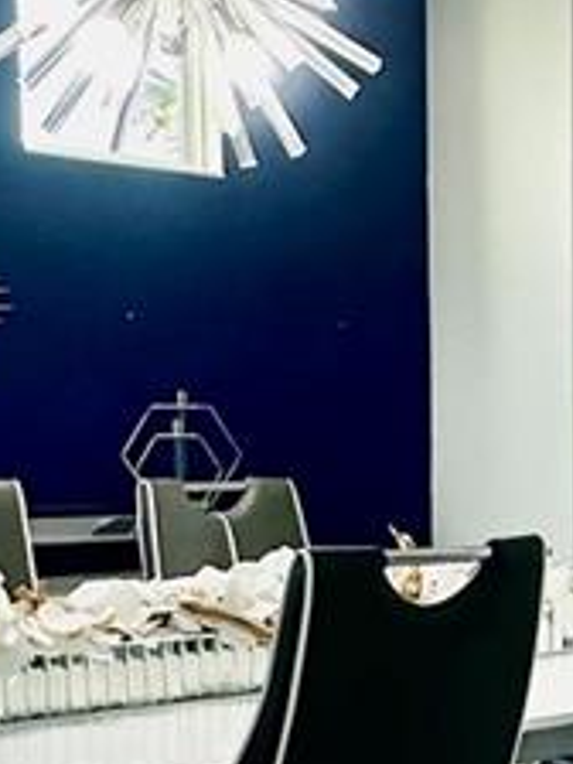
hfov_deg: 18.1
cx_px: 781
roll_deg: -1.1
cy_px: 597
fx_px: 1655
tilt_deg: -5.8
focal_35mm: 75
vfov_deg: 25.6
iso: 250
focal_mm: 2.22
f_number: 2.2
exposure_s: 1/120
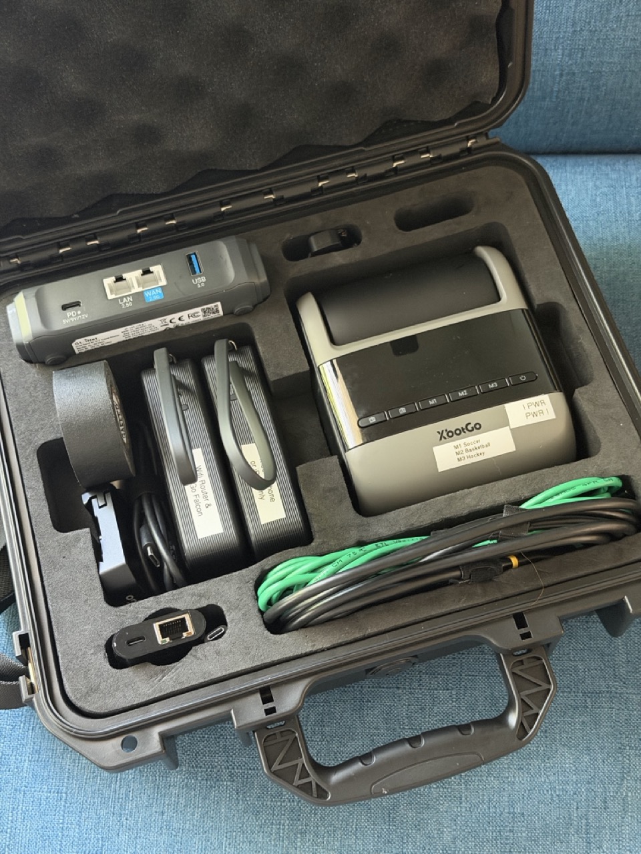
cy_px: 427
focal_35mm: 48
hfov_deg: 30.3
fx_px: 1185
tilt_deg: -71.5
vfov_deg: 39.7
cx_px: 320
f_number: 1.78
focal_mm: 6.76
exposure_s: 1/30
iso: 640
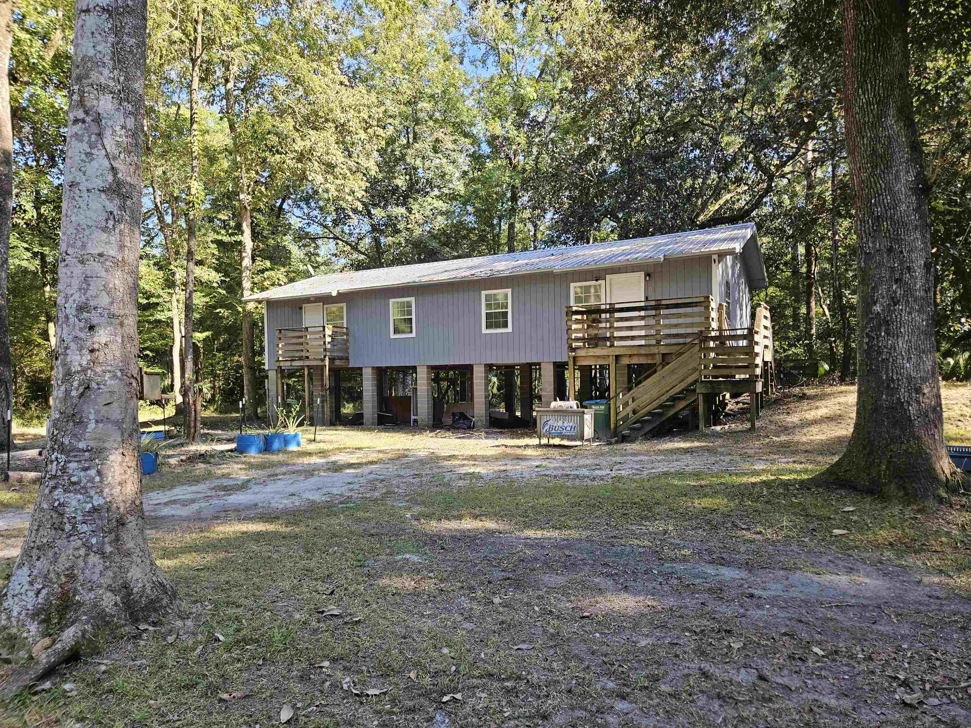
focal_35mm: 23
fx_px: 645
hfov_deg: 73.9
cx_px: 486
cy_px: 364
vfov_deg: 58.9
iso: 40
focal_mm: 5.4
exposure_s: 1/180
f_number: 1.8
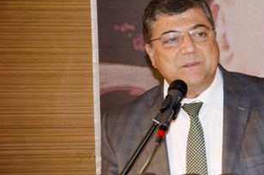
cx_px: 193
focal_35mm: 155
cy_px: 96
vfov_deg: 8.8
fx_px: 1135
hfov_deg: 13.2
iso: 800
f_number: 5.3
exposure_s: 1/60
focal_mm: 70
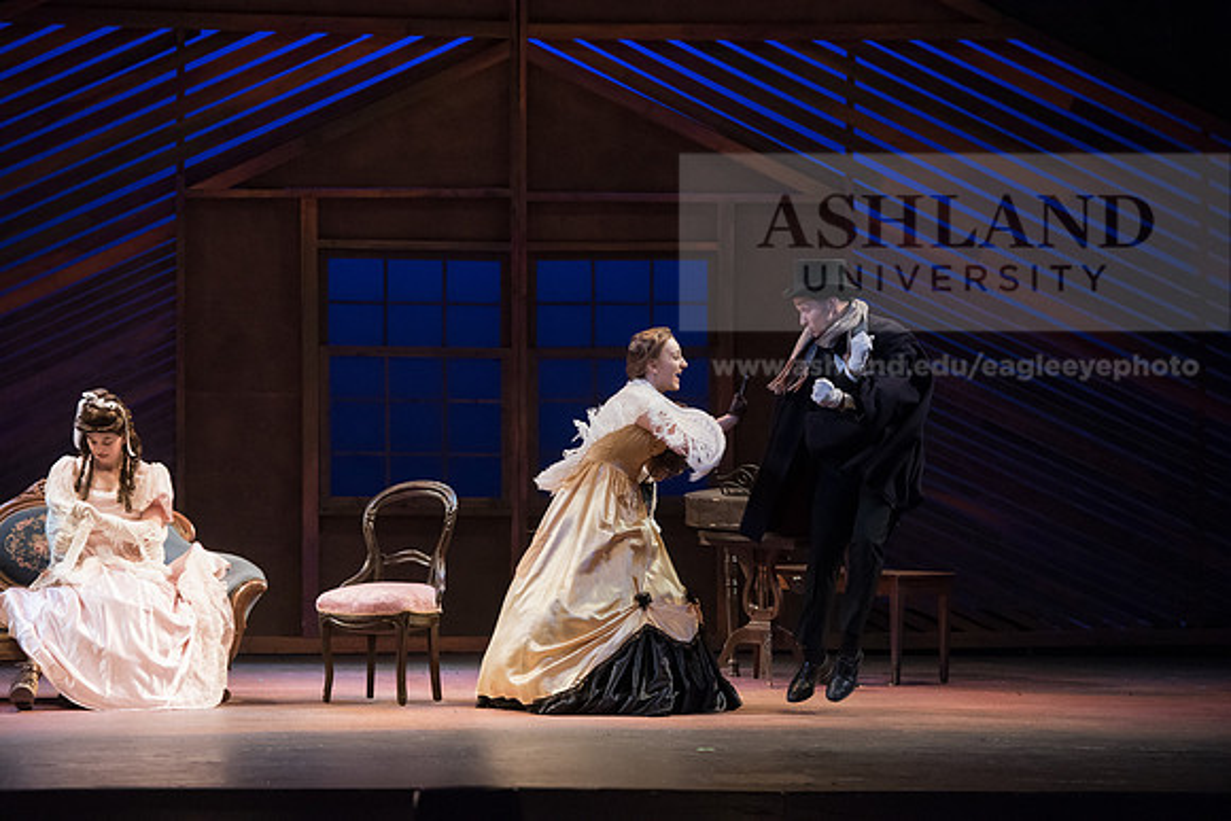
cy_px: 410
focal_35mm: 145
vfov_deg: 9.5
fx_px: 4959
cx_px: 616
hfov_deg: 14.2
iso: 5000
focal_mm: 145
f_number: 3.5
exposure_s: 1/500
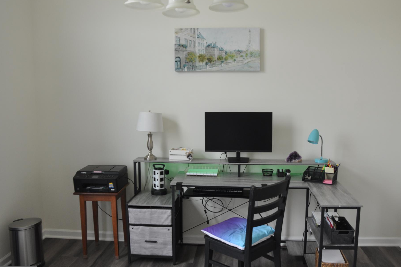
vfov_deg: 38.8
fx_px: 378
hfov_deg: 55.8
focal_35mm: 34
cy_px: 131
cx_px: 215
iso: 400
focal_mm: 20
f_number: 5
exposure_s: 1/100
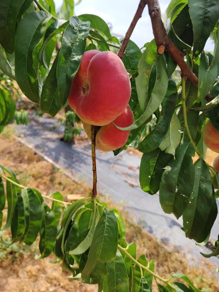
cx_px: 99
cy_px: 126
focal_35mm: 28
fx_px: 236
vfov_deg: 63.2
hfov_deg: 49.7
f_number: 1.75
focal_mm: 5.25
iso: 100
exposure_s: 1/826
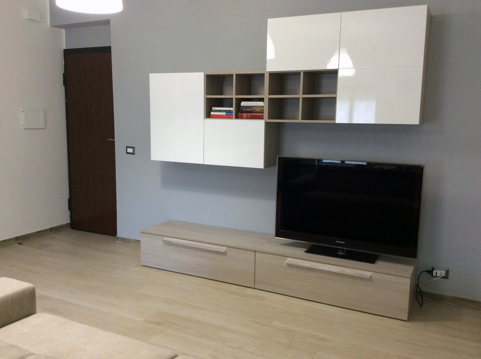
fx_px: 444
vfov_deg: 44.1
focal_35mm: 32
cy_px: 180
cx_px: 240
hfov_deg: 56.9
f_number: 2.4
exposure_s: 1/25
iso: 100
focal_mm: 3.3
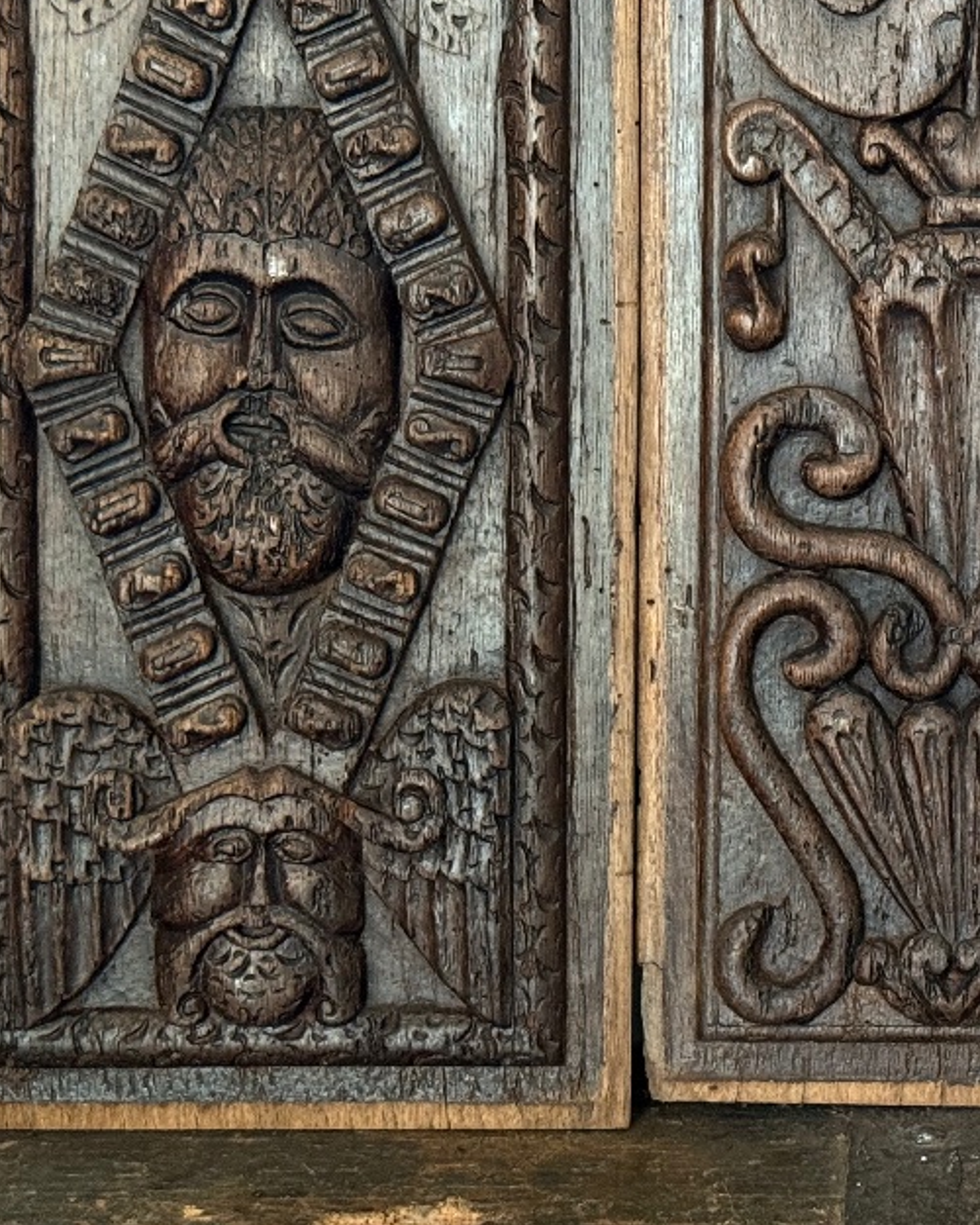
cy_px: 384
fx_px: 3263
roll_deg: -2.3
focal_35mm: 90
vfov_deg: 21.2
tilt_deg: -13.3
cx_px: 1062
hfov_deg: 16.6
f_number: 1.78
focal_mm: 6.76
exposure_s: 1/40
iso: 250
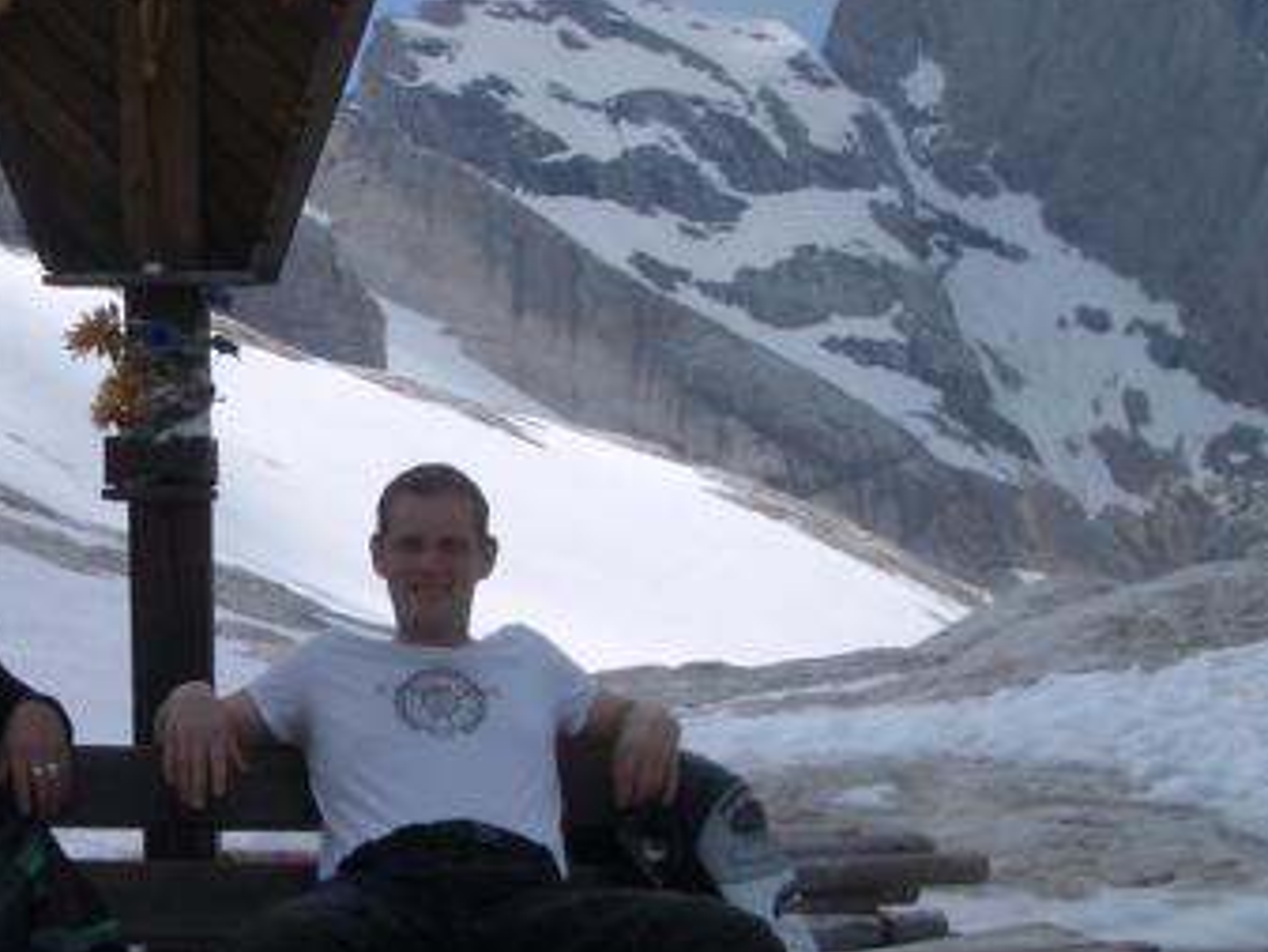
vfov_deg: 17.8
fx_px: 3041
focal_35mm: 83
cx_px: 90
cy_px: 564
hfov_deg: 22.9
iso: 50
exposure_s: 1/1250
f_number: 4.3
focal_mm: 5.8
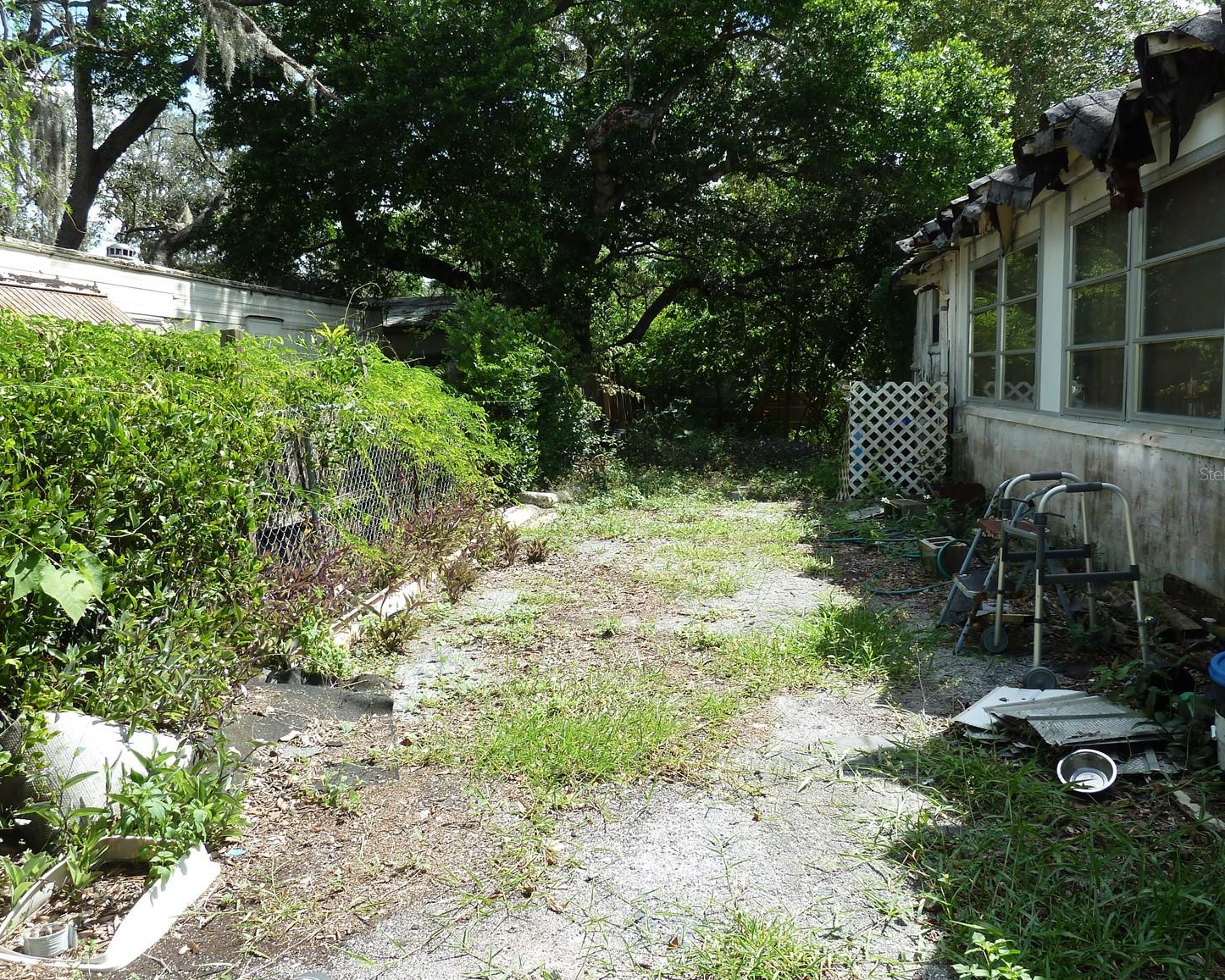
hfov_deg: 64.1
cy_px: 473
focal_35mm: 27
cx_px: 601
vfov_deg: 53.2
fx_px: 979
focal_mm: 4.1
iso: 80
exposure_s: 1/250
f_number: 4
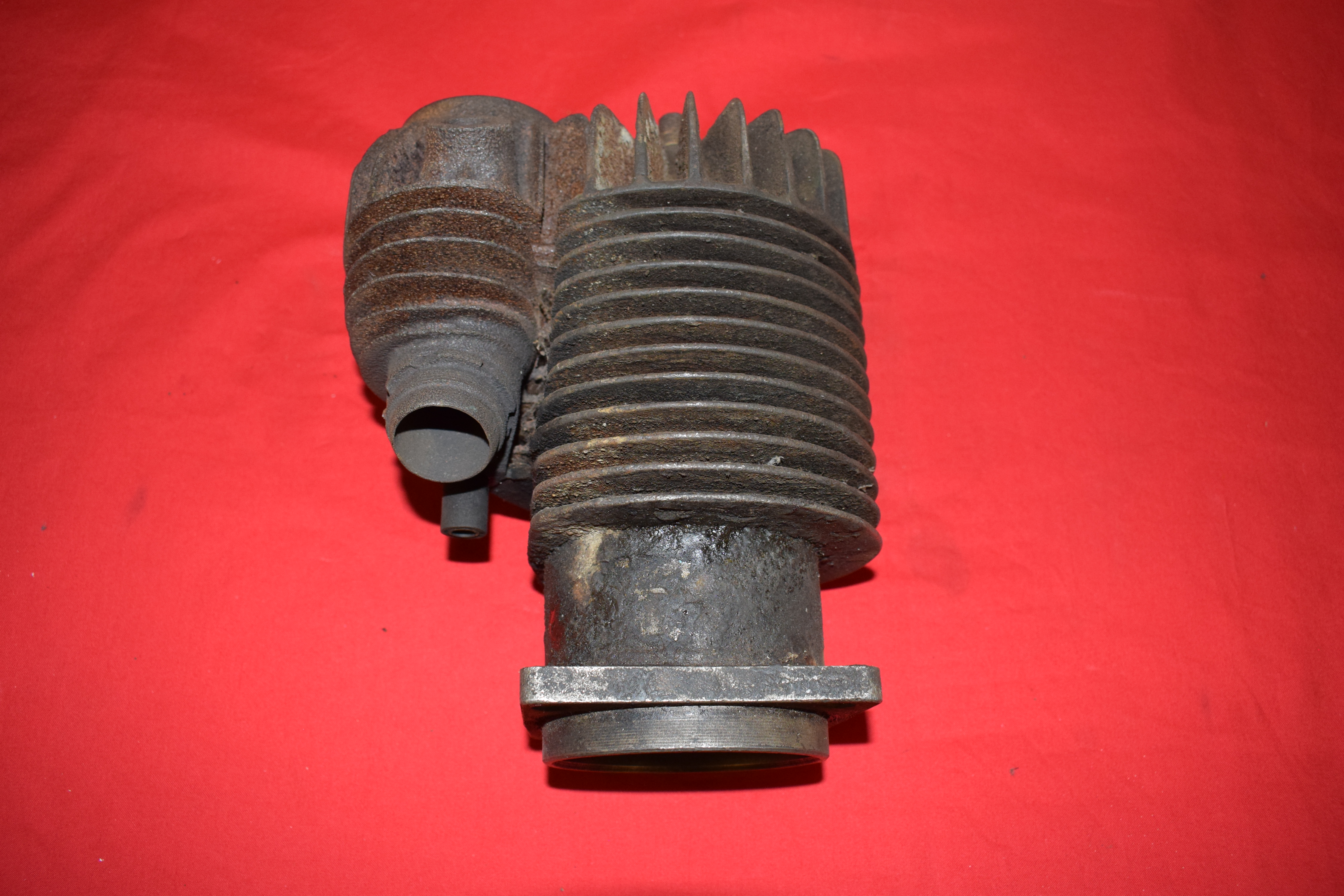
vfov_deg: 43.6
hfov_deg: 61.9
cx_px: 672
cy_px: 448
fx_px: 1120
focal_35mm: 30
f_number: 5
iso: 1250
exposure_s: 1/200
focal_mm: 20
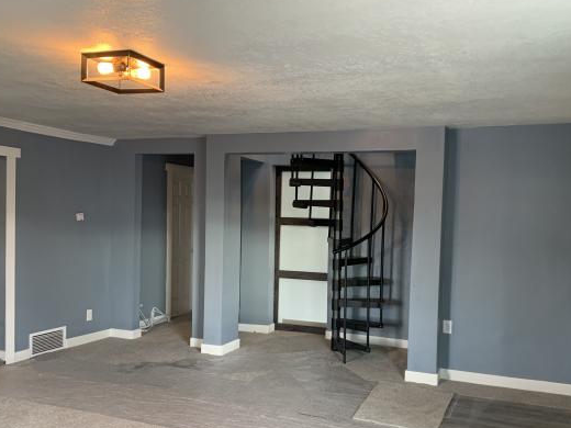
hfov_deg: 56.7
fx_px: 528
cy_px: 248
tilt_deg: -2.2
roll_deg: -1.4
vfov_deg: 44.0
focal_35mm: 32
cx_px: 320
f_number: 1.8
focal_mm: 4.25
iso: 320
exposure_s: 1/60
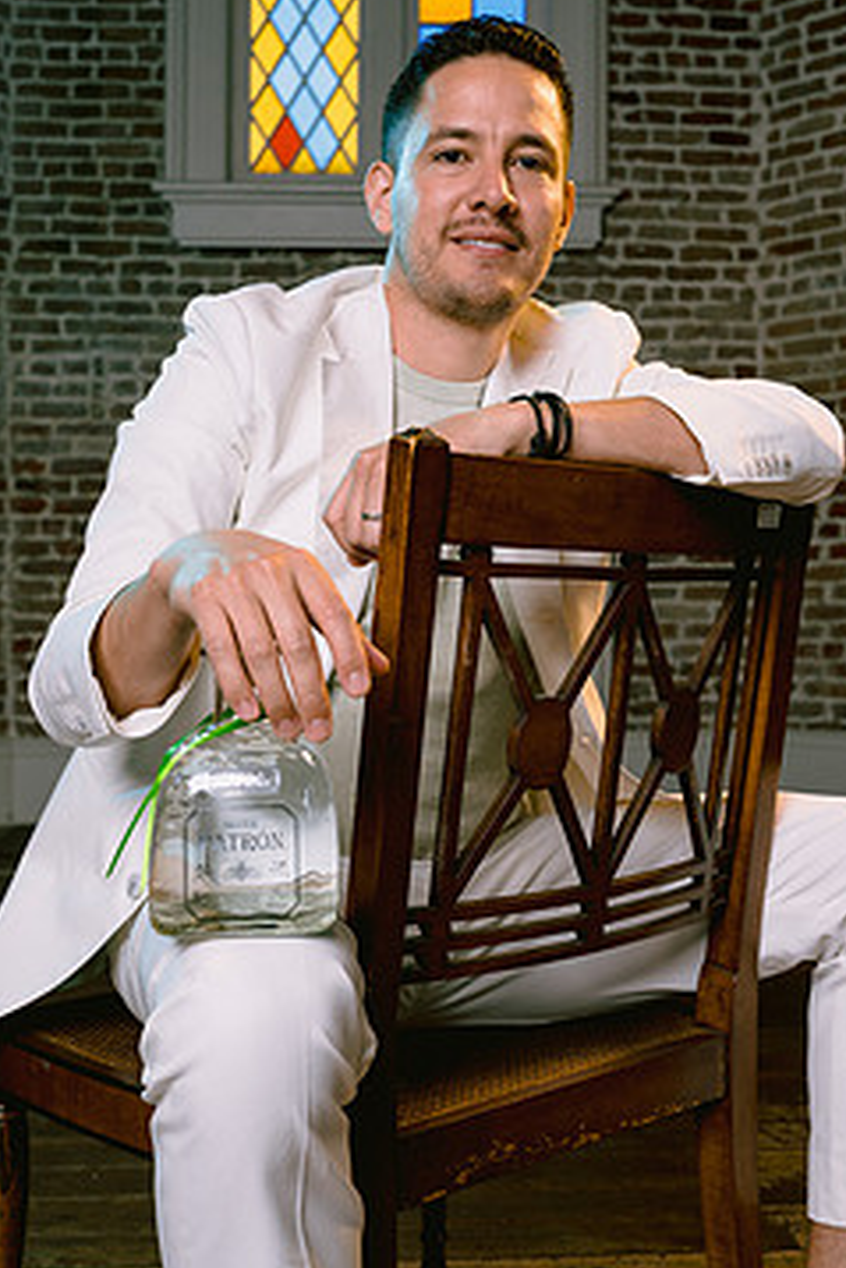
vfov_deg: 44.4
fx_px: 1549
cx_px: 467
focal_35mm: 44
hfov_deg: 30.5
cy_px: 570
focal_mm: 35
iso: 200
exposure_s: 1/160
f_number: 5.6
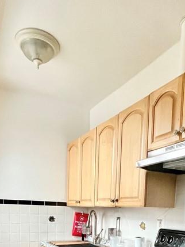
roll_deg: -1.4
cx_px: 104
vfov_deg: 49.2
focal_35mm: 31
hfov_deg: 45.4
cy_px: 240
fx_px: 221
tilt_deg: -6.3
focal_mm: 1.57
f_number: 1.8
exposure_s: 1/60
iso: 320
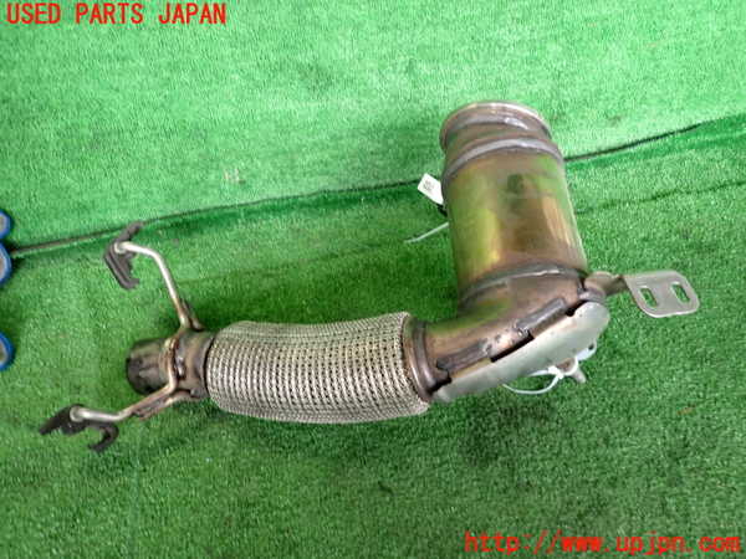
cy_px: 280
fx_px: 539
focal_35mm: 25
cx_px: 373
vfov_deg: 54.9
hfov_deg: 69.4
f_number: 2
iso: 200
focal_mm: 4.5
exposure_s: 1/40
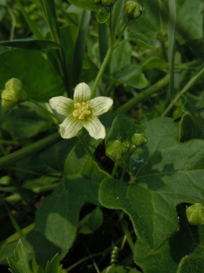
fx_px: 291
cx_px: 98
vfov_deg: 49.9
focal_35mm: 37
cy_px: 112
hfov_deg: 38.6
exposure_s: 1/400
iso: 100
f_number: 7
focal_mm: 5.4
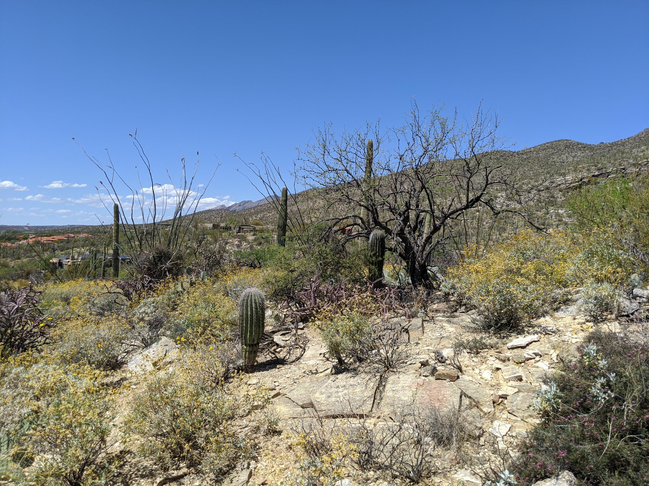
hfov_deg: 65.3
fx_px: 506
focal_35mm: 27
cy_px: 243
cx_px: 324
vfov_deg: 51.4
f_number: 1.8
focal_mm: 4.44
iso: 55
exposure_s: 1/3356
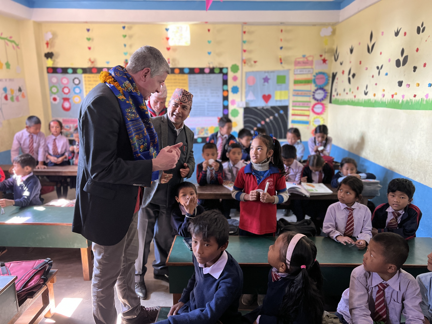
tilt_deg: -11.9
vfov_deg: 53.1
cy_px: 162
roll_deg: +0.7
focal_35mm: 26
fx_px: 324
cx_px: 216
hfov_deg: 67.3
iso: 160
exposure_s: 1/60
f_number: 1.5
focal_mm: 5.7
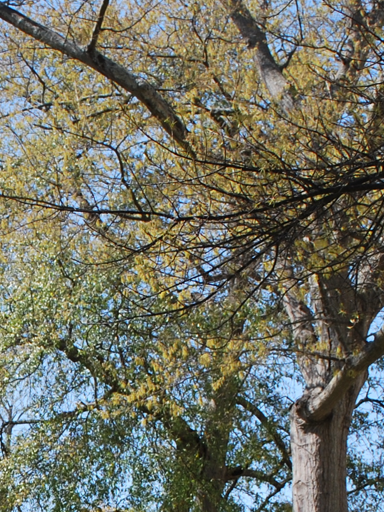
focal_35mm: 120
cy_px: 617
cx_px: -116
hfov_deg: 12.0
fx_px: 1775
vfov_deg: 15.8
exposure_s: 1/200
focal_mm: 22
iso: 100
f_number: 7.1
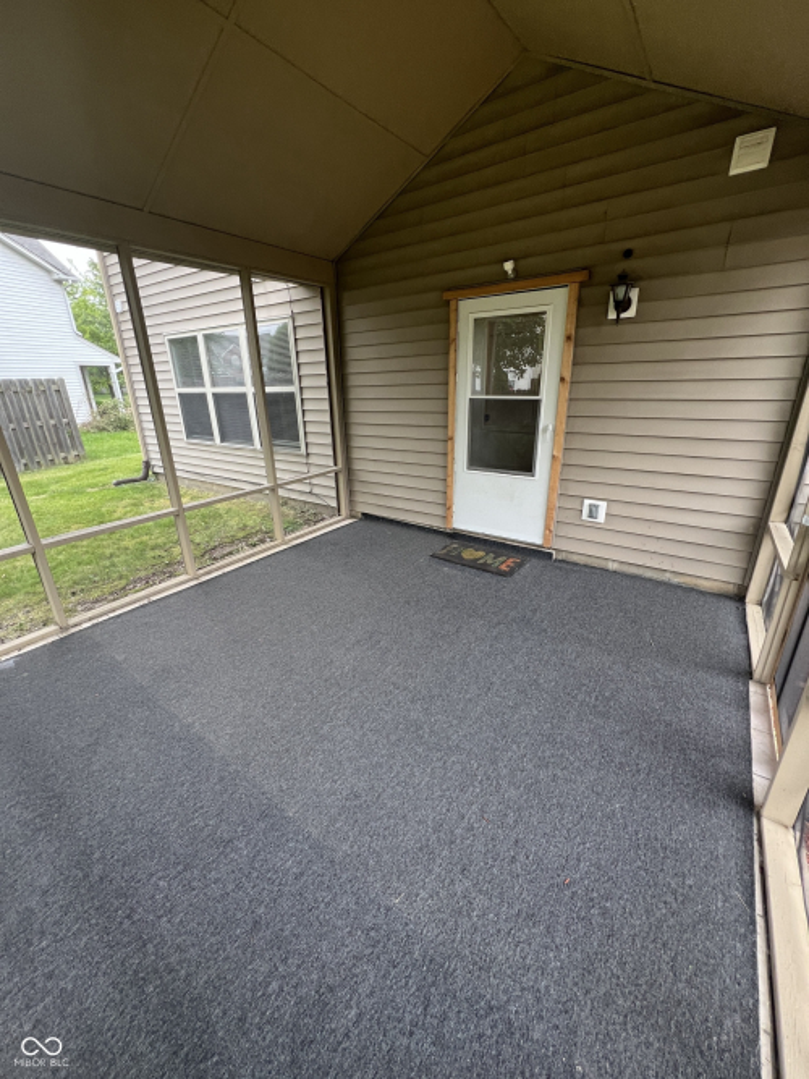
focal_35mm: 13
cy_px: 540
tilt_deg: -18.9
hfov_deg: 89.9
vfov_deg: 106.2
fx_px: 405
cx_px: 404
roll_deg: +3.4
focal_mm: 1.57
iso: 64
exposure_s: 1/99
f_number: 1.8
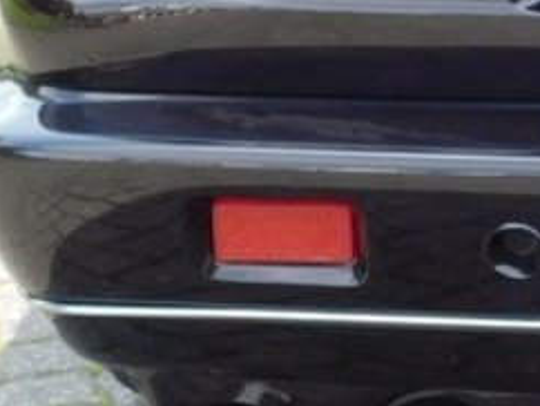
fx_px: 3092
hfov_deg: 9.5
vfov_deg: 7.4
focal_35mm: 198
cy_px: -105
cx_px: 977
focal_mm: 7.1
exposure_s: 1/200
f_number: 3.6
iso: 125
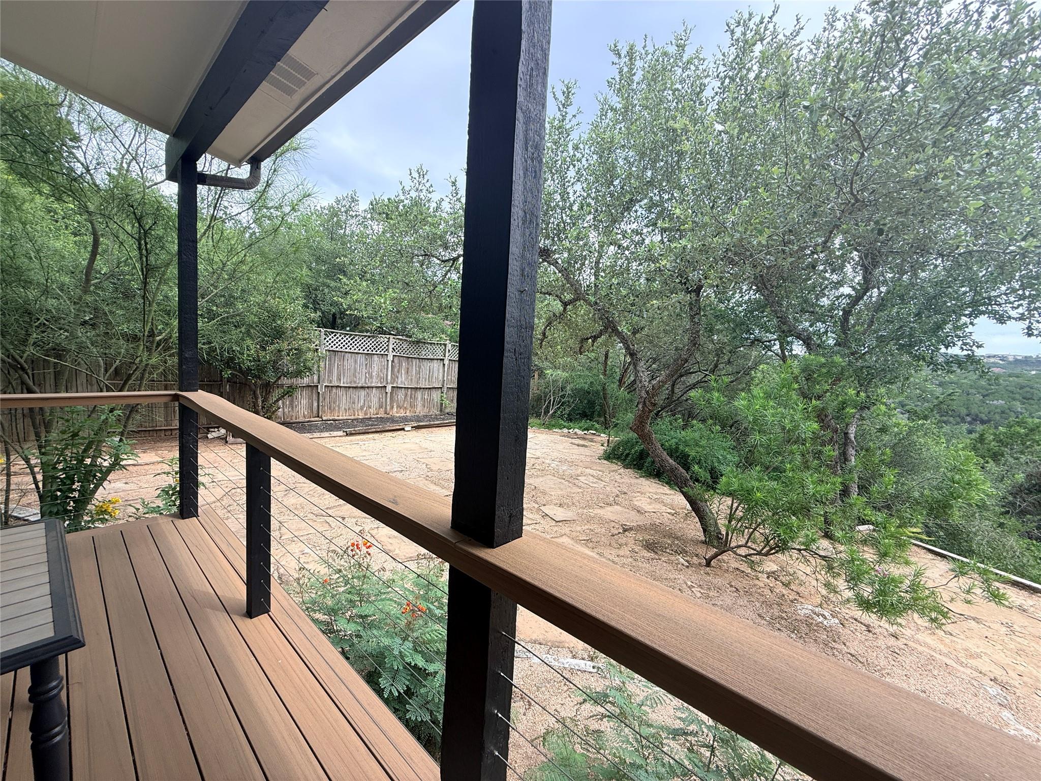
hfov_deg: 102.1
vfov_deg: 85.7
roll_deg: -3.3
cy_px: 390
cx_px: 520
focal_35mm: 14
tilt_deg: -4.9
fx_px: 421
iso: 50
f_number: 2.2
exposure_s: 1/357
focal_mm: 2.22
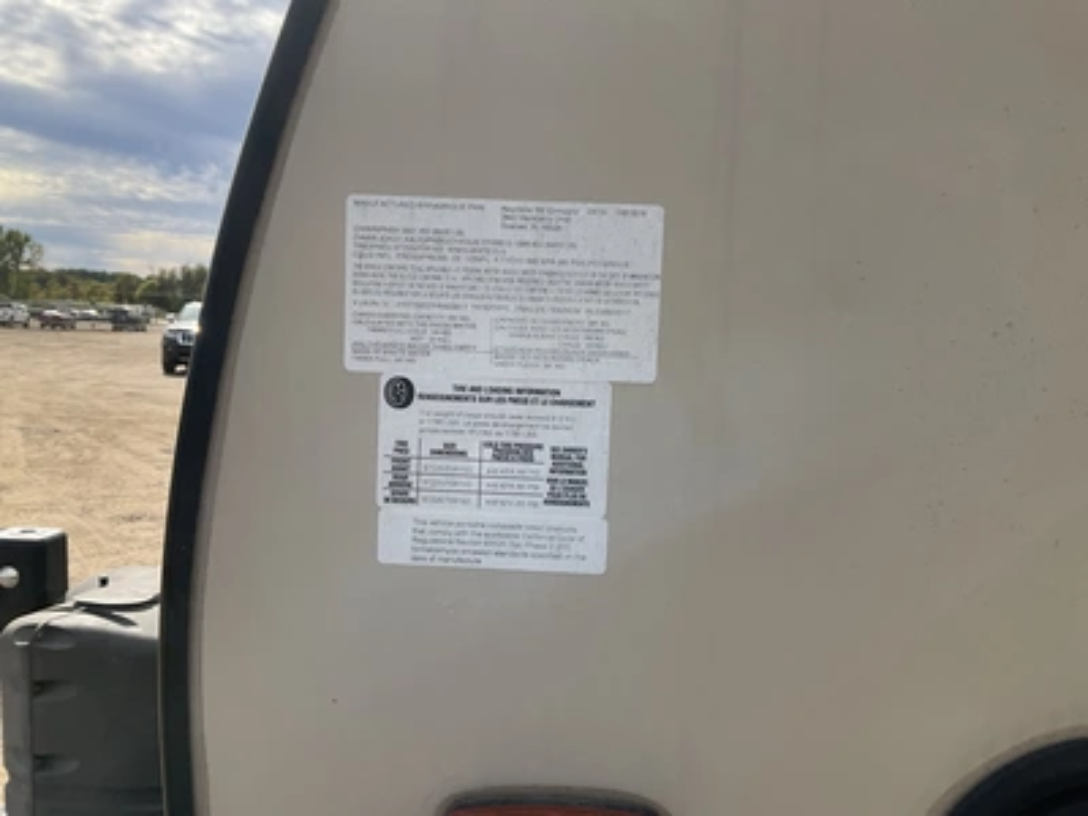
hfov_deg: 61.7
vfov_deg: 48.2
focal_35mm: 29
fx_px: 911
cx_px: 544
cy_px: 408
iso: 25
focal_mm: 3
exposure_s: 1/1730
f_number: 1.8
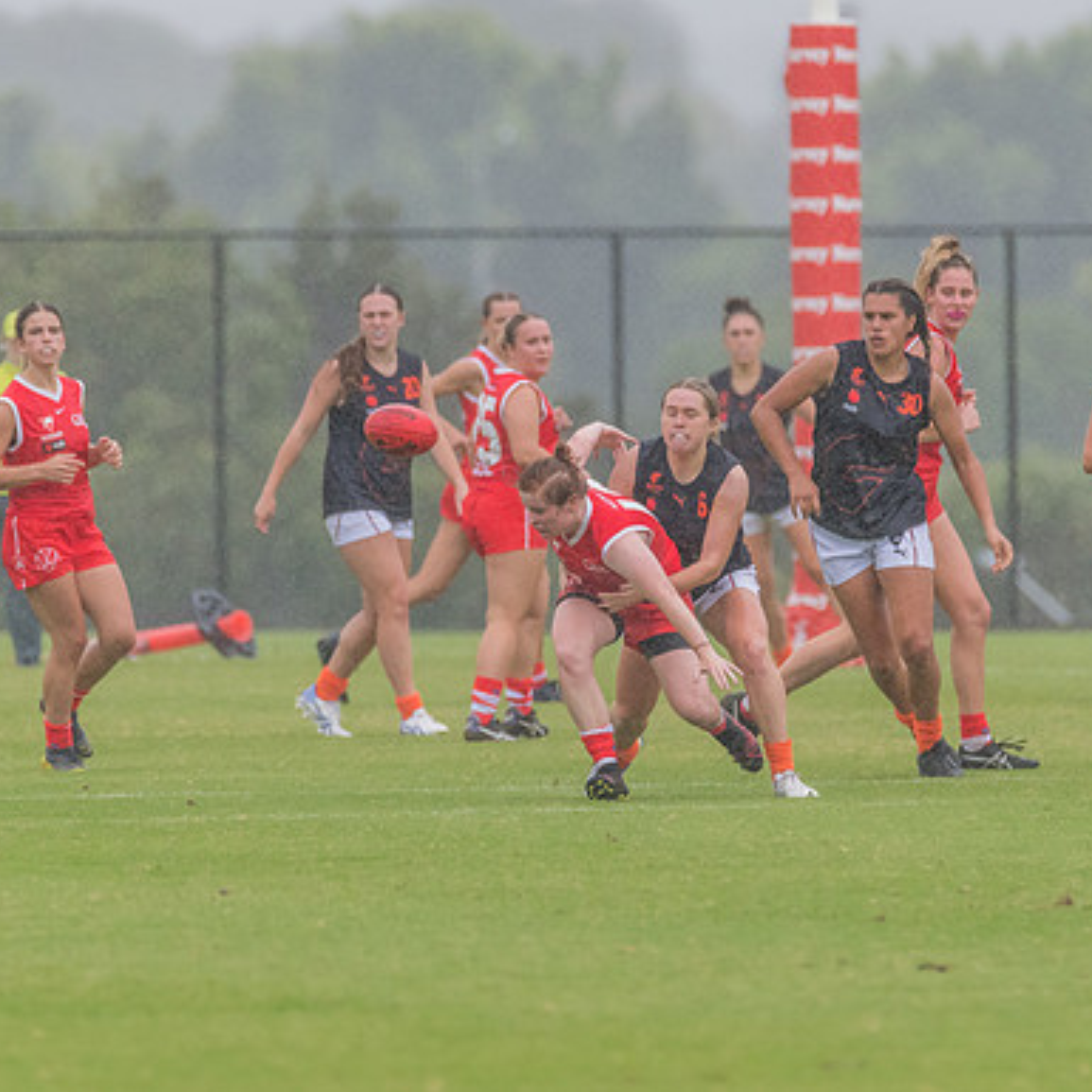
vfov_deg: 1.6
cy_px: 512
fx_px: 38046
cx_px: 504
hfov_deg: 1.6
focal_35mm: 1066
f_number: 6.3
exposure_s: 1/1600
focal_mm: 550
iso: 1400
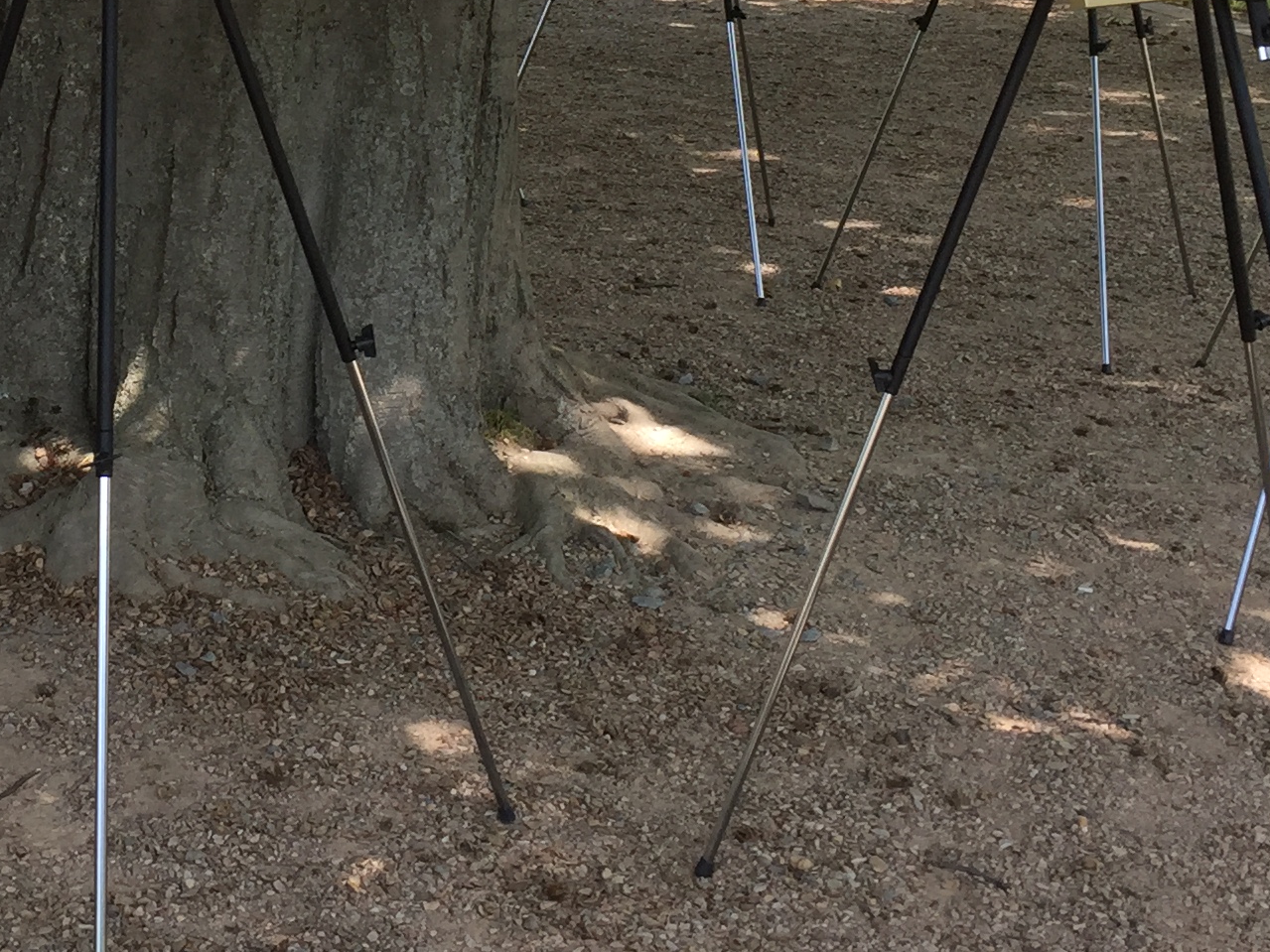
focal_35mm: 74
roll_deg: +1.2
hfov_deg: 25.5
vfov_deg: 19.4
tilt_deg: -9.6
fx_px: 2715
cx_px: 135
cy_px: 11
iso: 32
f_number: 2.2
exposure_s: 1/344
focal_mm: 4.15
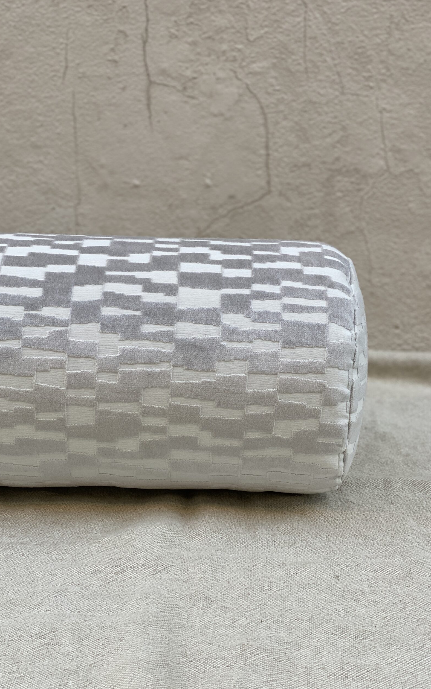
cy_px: 349
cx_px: 203
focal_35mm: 56
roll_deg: +0.3
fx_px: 1052
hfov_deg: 23.1
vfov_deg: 36.3
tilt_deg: -16.2
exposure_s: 1/122
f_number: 2
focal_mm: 6
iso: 64
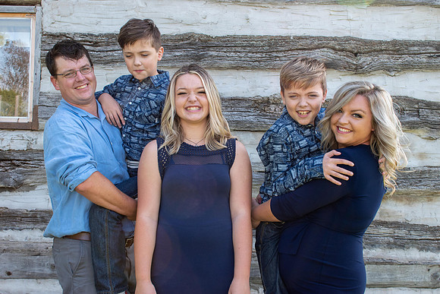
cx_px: 220
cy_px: 147
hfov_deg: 38.9
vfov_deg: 26.5
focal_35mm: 51
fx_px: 623
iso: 400
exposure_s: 1/200
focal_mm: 34
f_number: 7.1
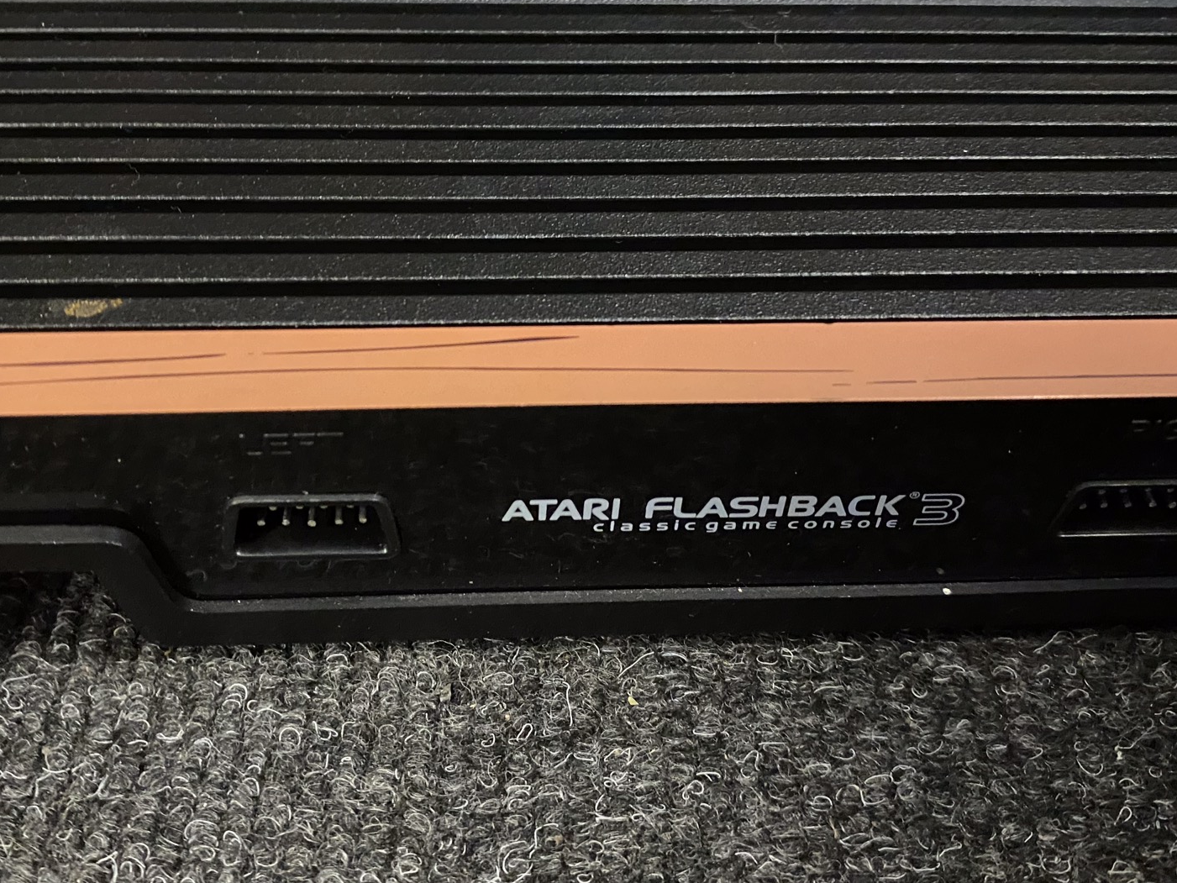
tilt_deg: -46.2
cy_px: 360
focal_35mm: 38
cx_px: 549
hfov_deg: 48.9
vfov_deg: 37.6
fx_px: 1292
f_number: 1.8
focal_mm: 4.25
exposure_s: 1/25
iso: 800
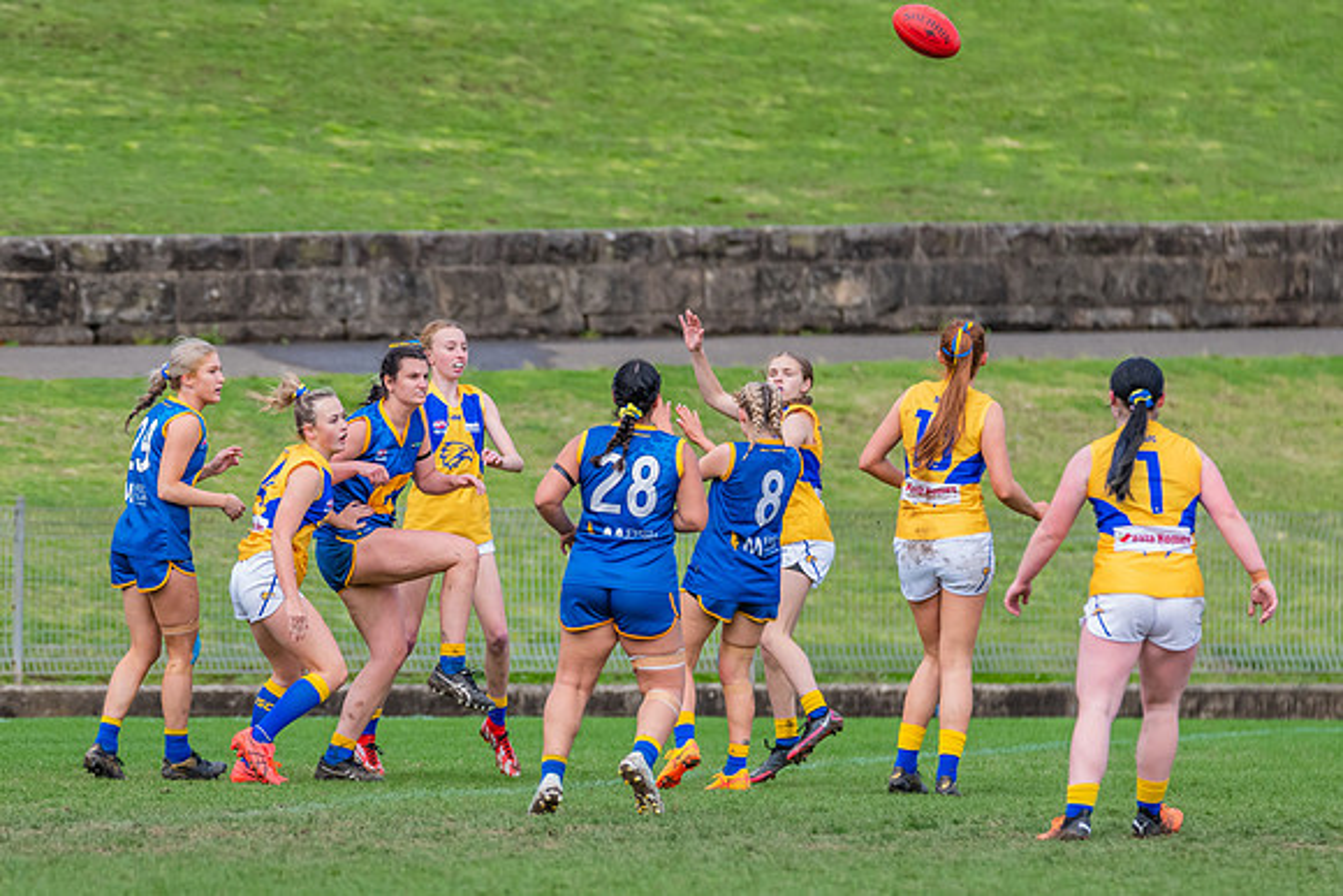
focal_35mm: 483
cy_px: 595
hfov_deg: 4.3
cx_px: 488
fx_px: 18008
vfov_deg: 2.9
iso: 800
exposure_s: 1/1600
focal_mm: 360
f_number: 6.3
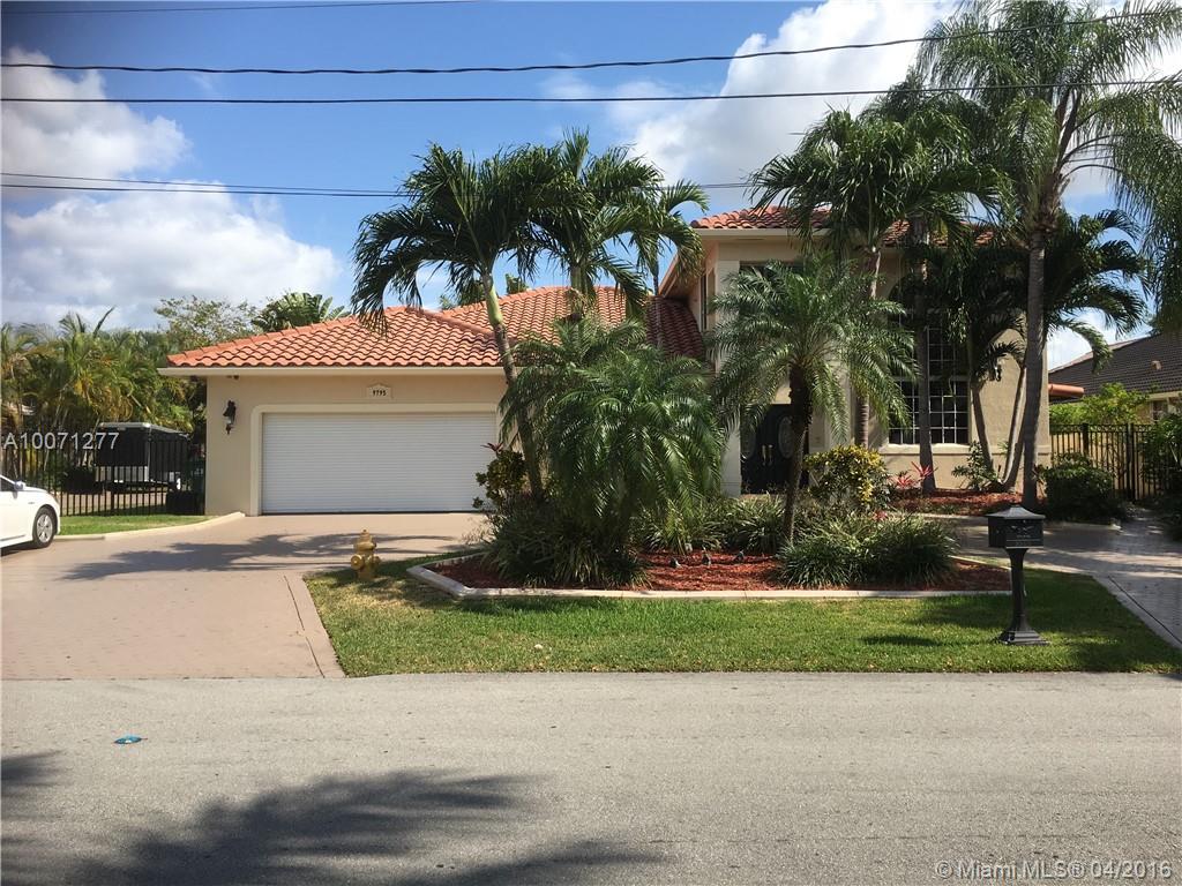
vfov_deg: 48.2
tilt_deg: +2.3
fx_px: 990
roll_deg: +0.5
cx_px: 591
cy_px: 443
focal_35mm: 29
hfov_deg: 61.7
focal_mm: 4.15
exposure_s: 1/1241
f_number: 2.2
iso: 25
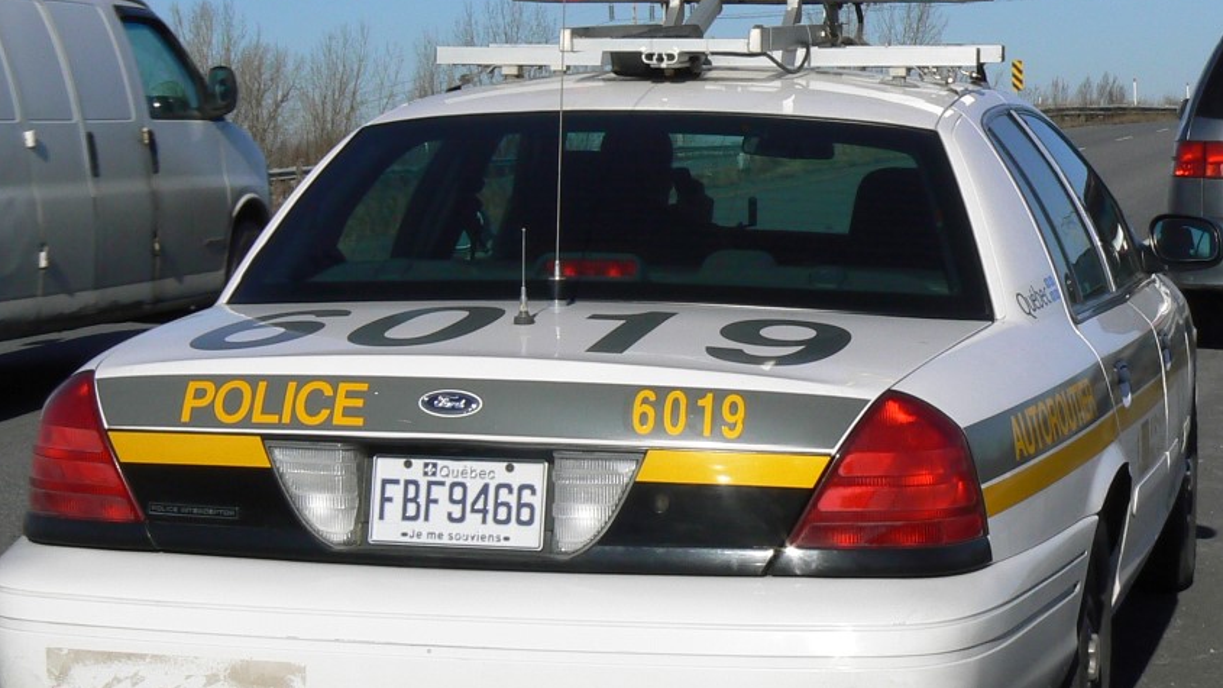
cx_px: 601
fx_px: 3372
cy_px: 251
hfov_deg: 20.6
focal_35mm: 104
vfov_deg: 11.6
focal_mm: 9.3
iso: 80
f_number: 7.1
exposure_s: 1/400
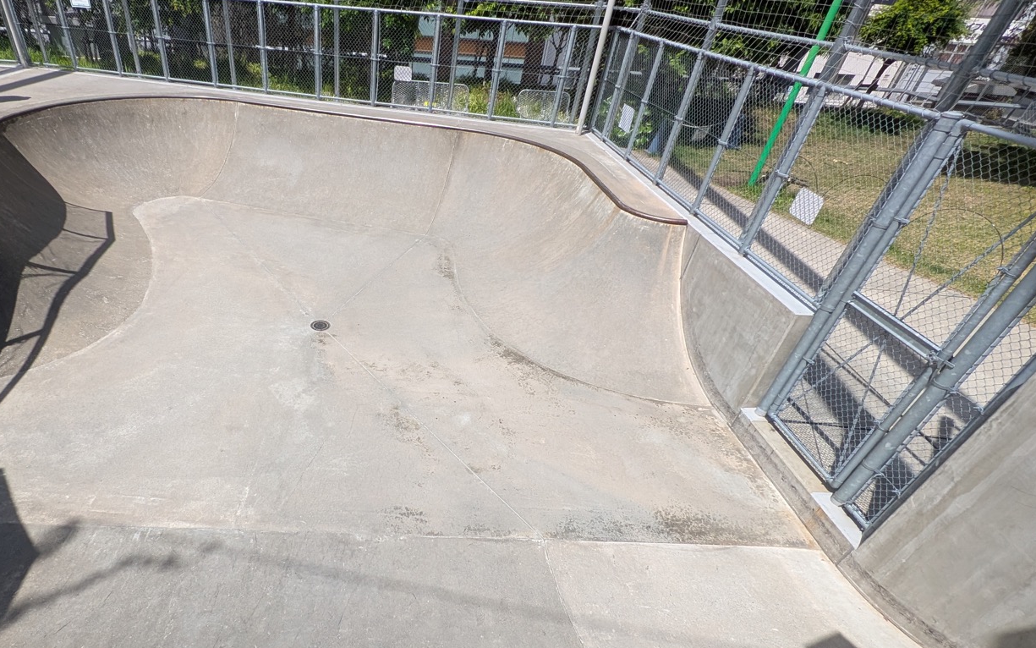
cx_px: 382
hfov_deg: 89.1
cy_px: 382
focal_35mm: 18
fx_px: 508
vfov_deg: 64.5
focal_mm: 1.54
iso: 44
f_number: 2.2
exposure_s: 1/1125
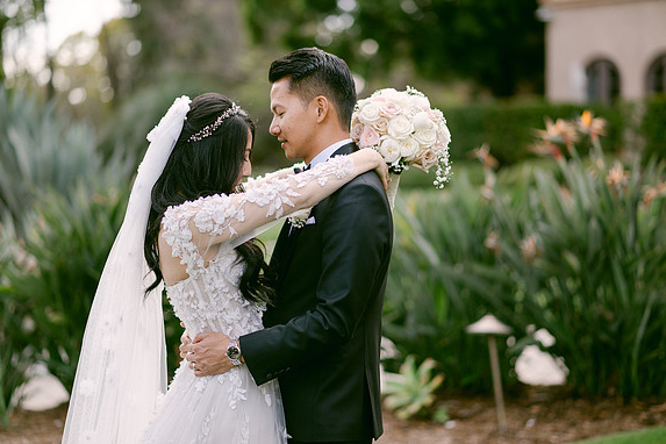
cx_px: 334
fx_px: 1591
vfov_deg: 15.9
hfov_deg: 23.6
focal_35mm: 86
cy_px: 220
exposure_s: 1/1600
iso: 100
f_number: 2
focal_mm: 85
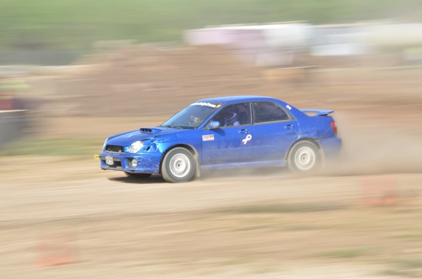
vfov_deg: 7.9
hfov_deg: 11.8
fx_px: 2036
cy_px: 140
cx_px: 211
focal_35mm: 174
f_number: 22
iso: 100
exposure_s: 1/15
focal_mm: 116
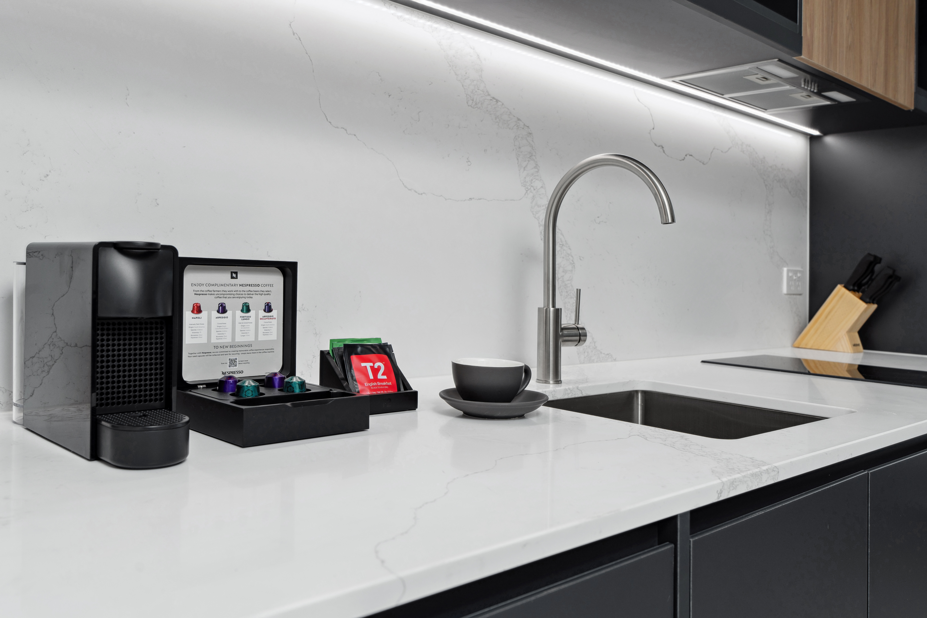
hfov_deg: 60.3
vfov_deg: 42.3
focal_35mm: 31
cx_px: 464
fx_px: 798
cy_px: 309
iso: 200
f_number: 7.1
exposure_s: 1/40
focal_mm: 31
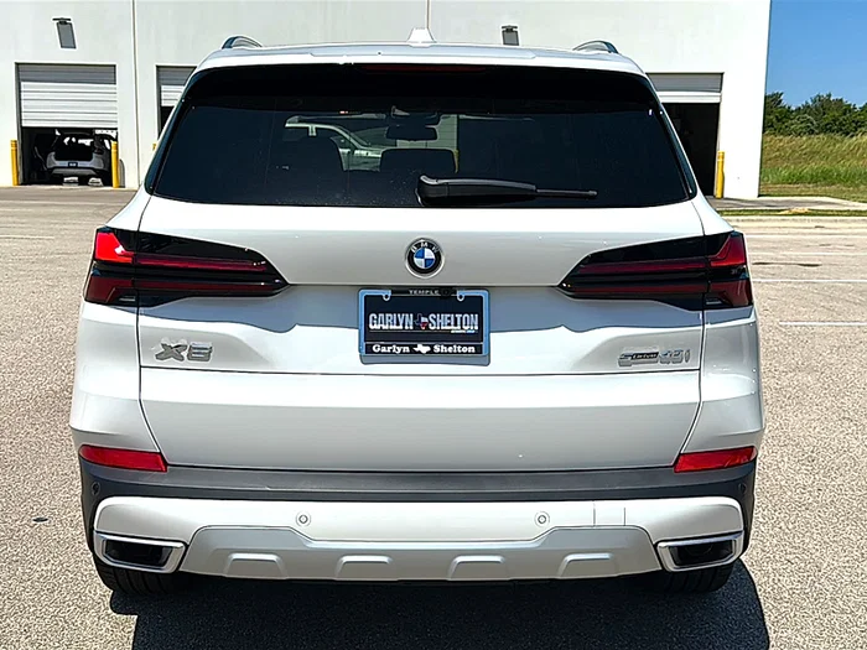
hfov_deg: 50.1
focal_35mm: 37
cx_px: 434
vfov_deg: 38.7
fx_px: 927
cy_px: 325
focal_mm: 6.86
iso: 80
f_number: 1.78
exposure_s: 1/9901
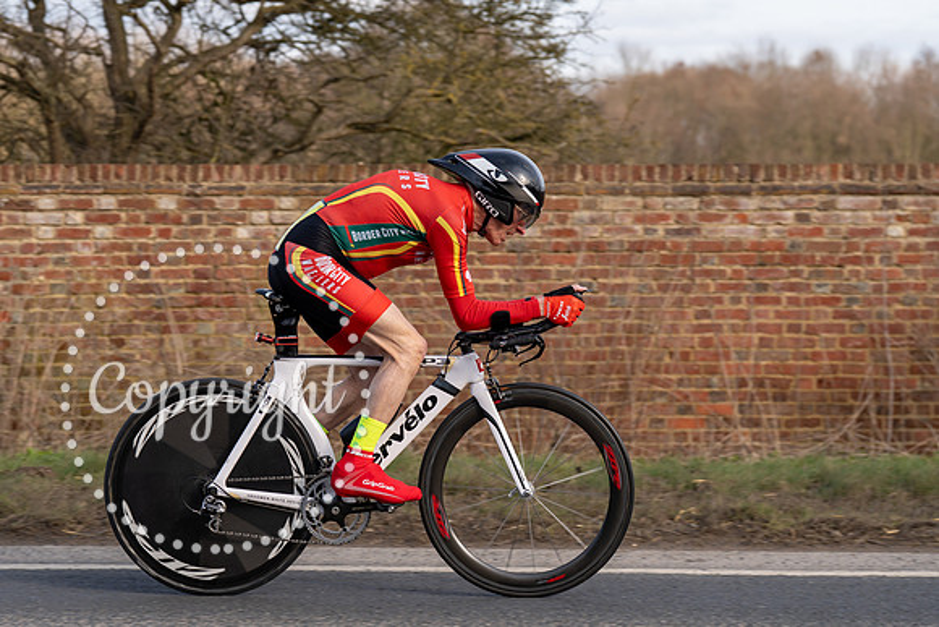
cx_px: 349
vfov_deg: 13.9
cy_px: 233
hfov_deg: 20.8
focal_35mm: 98
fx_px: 2558
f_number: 4
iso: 160
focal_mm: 78
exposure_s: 1/800
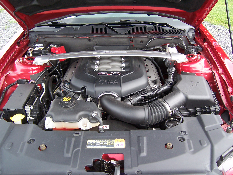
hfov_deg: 55.4
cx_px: 116
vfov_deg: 42.9
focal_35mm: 33
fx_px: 222
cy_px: 88
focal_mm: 5.5
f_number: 3.4
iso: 80
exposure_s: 1/60
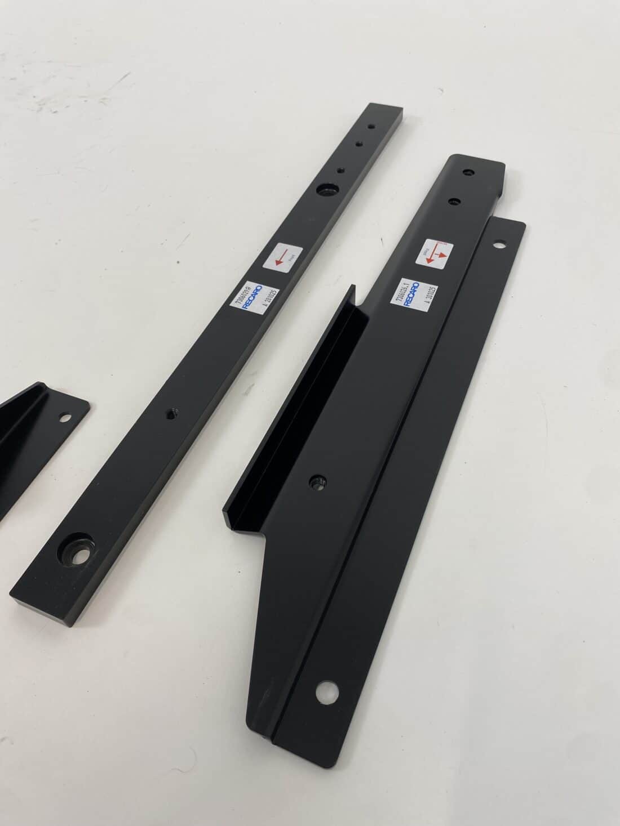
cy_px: 413
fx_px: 621
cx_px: 310
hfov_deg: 53.1
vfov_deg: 67.3
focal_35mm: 26
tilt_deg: -50.6
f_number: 1.8
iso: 64
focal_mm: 4.25
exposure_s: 1/100
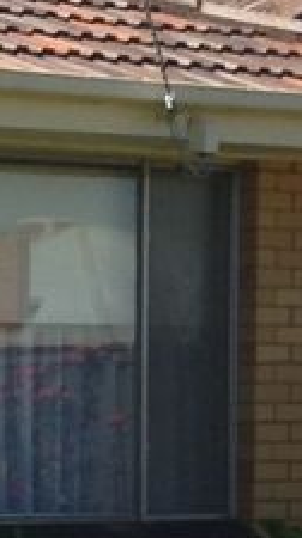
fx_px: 3428
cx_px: -889
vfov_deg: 8.9
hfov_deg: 4.6
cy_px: 563
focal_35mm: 240
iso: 50
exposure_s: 1/1022
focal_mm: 4.12
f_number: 2.4
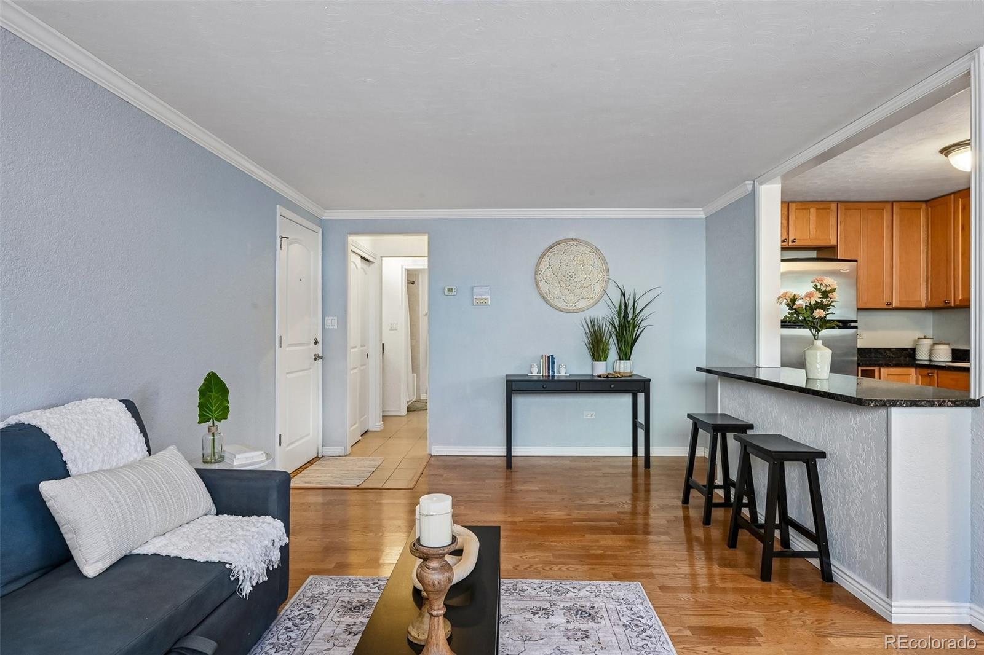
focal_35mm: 20
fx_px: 533
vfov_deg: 63.2
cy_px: 328
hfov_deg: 85.4
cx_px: 492
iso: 400
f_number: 11
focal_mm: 19.5
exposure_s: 1/8
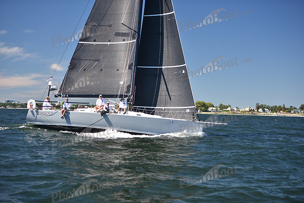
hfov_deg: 28.8
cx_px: 152
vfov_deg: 19.5
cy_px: 102
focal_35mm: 70
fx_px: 591
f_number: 2.8
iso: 200
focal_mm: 70
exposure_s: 1/800
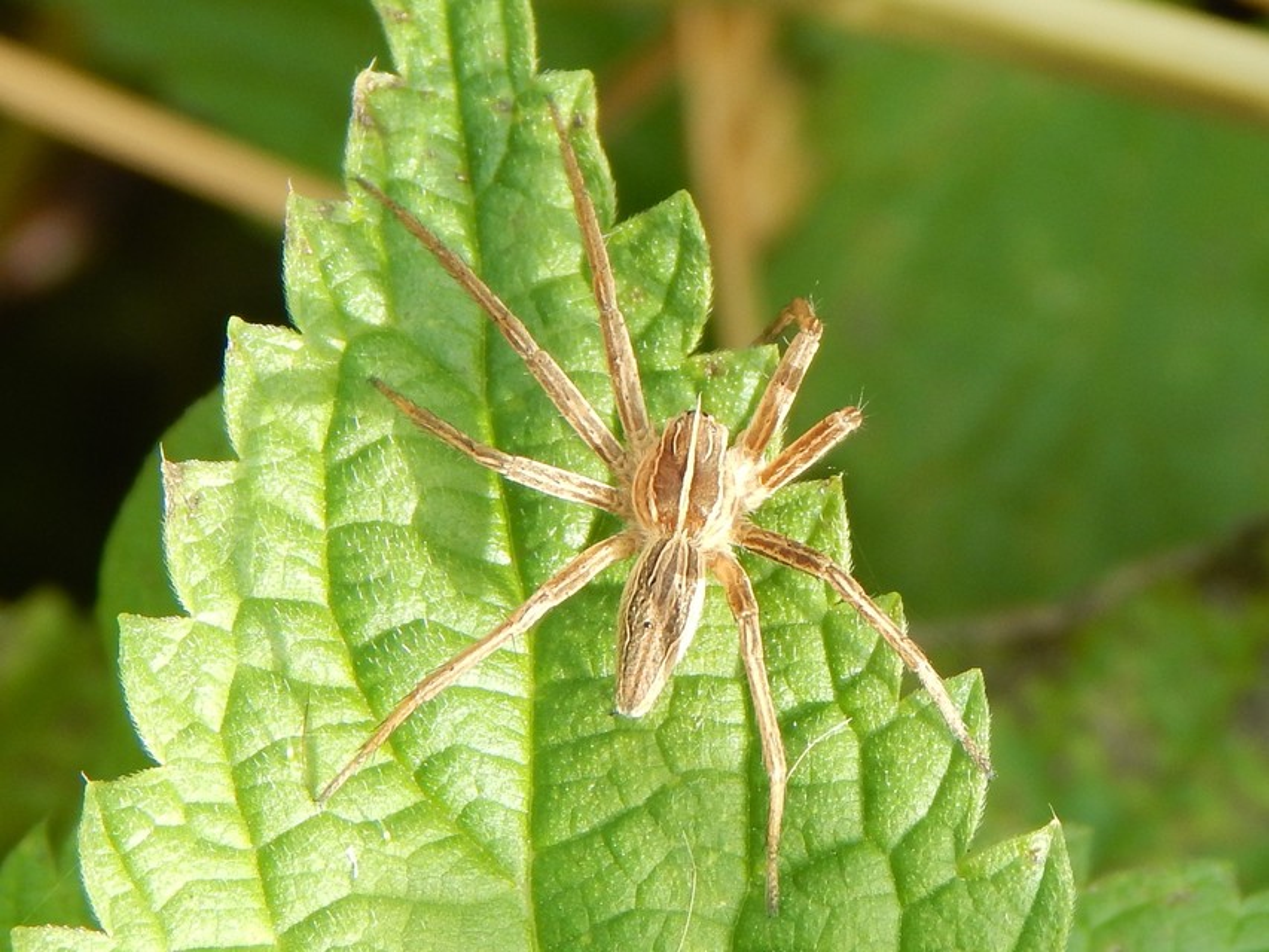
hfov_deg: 15.1
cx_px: 634
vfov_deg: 11.3
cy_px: 476
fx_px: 4803
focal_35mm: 131
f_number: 4.8
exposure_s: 1/80
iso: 125
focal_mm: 23.4
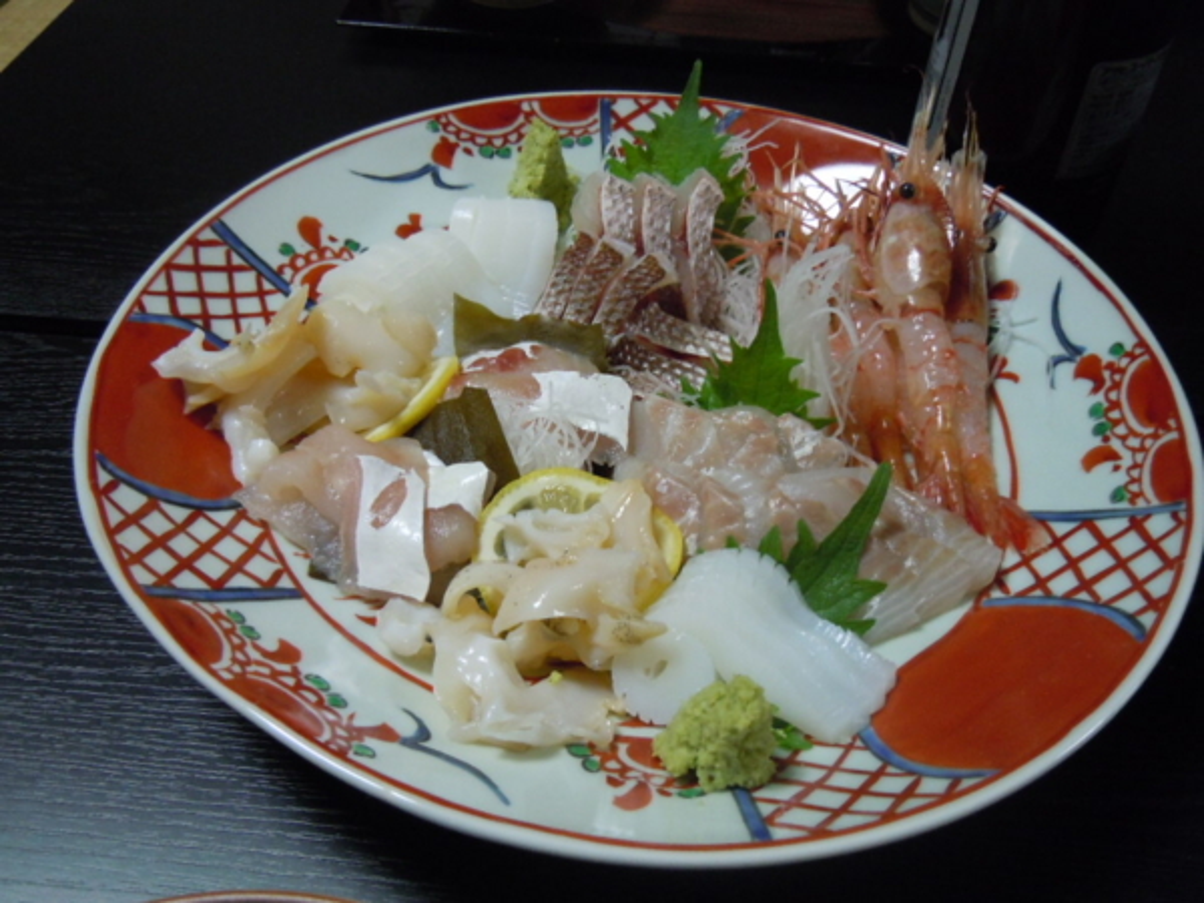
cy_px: 452
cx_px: 602
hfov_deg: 60.0
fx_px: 1043
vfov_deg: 46.8
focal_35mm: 30
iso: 400
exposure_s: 1/15
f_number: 3.5
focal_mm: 5.4
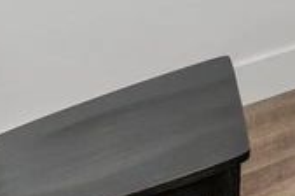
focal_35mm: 85
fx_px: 695
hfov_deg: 11.8
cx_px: 871
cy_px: -304
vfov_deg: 12.1
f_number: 9
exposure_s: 1/50
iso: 125
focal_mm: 14
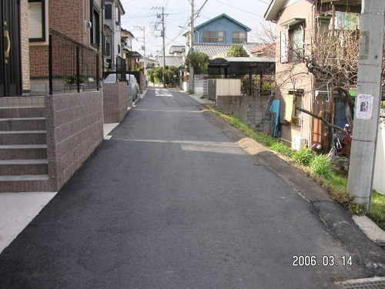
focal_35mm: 37
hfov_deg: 50.1
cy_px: 144
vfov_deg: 38.7
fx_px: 412
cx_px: 192
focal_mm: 6.1
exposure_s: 1/180
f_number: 2.8
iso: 50
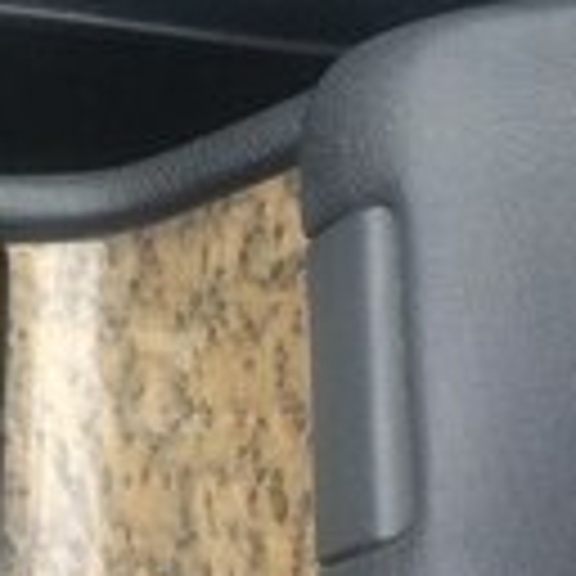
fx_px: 1864
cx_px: -140
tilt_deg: -69.3
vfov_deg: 17.5
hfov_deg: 16.7
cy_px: 382
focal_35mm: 99
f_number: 2.2
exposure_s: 1/33
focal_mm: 4.15
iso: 100
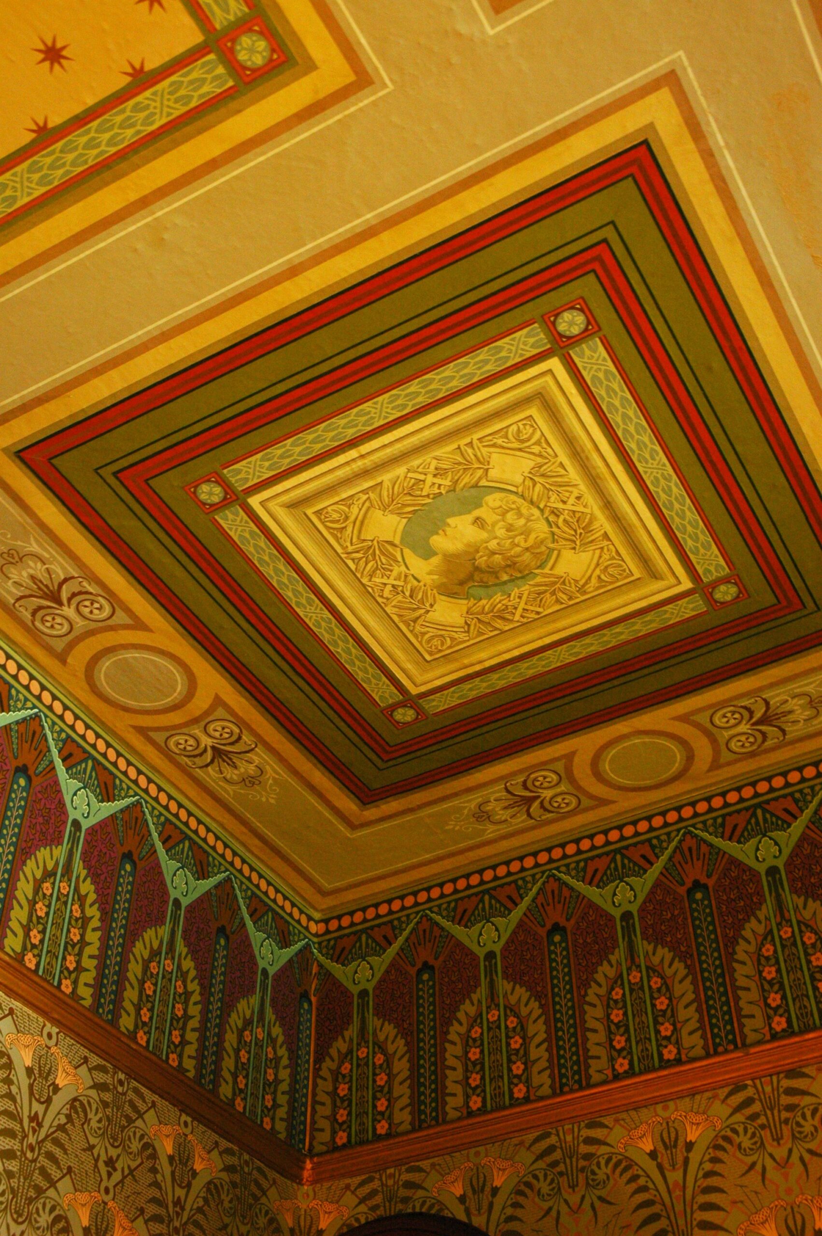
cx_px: 411
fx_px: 1493
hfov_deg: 30.8
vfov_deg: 45.0
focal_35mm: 44
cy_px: 618
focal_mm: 29
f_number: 5.6
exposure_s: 1/10
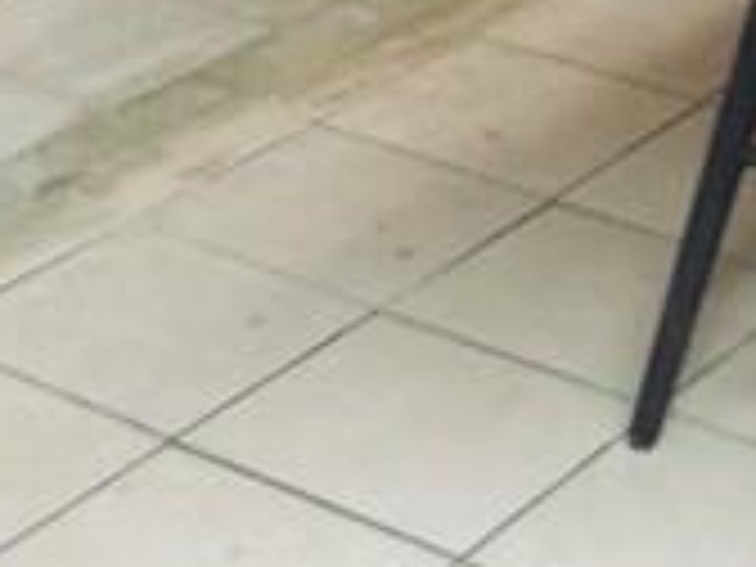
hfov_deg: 14.1
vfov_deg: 9.3
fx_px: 3058
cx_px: 306
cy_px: -878
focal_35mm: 140
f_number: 2.8
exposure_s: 1/15
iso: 200
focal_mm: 3.8
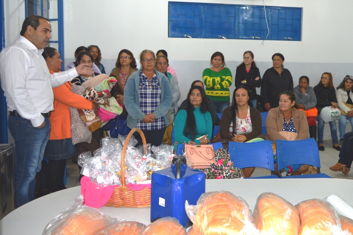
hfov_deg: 52.5
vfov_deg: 36.6
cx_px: 223
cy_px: 86
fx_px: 353
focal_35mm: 36
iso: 400
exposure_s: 1/80
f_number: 4
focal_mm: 18
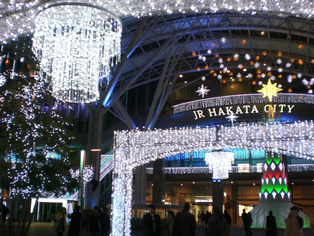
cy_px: 121
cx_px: 165
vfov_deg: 35.1
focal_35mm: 41
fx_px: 372
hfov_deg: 45.7
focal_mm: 6.3
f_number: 3.1
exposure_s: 1/40
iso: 200
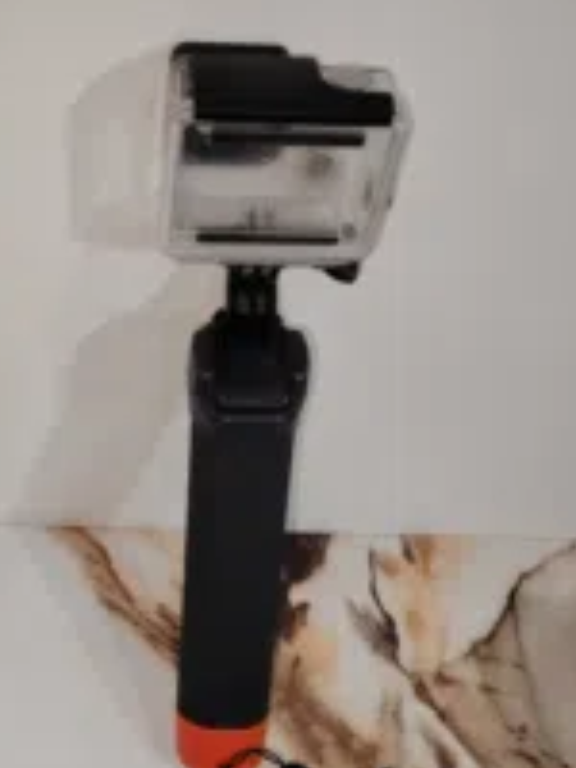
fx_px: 1065
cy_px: 641
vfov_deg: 37.8
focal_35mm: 48
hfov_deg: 29.4
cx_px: 100
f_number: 1.75
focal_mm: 5.25
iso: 769
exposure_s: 1/33.3
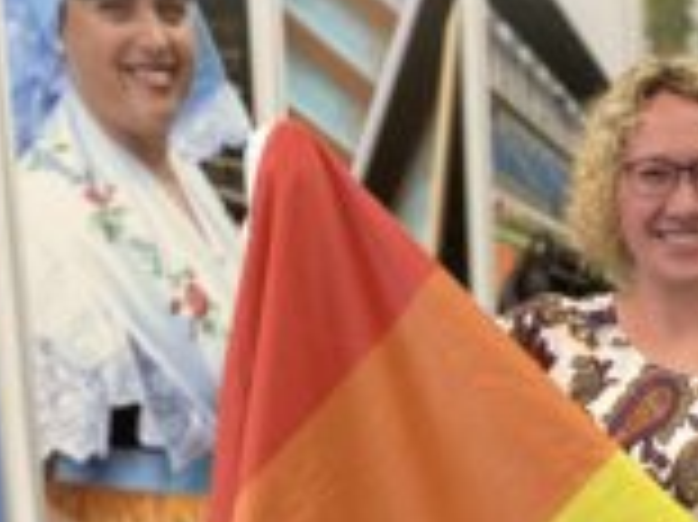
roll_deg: +0.5
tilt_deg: -7.9
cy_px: 558
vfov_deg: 20.9
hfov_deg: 28.0
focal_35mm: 67
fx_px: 1350
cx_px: 621
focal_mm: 4.25
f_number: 1.8
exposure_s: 1/50
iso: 100
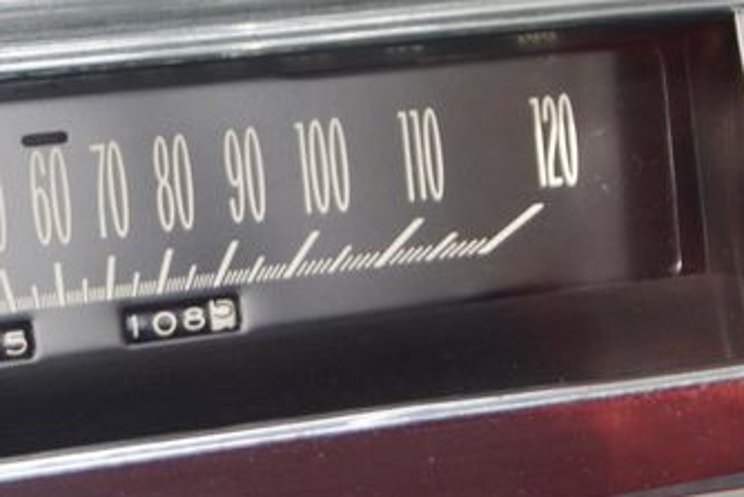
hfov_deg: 17.5
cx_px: 89
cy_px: 363
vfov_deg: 11.9
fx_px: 2378
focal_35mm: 115
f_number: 5.6
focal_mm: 40
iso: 100
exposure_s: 1/60
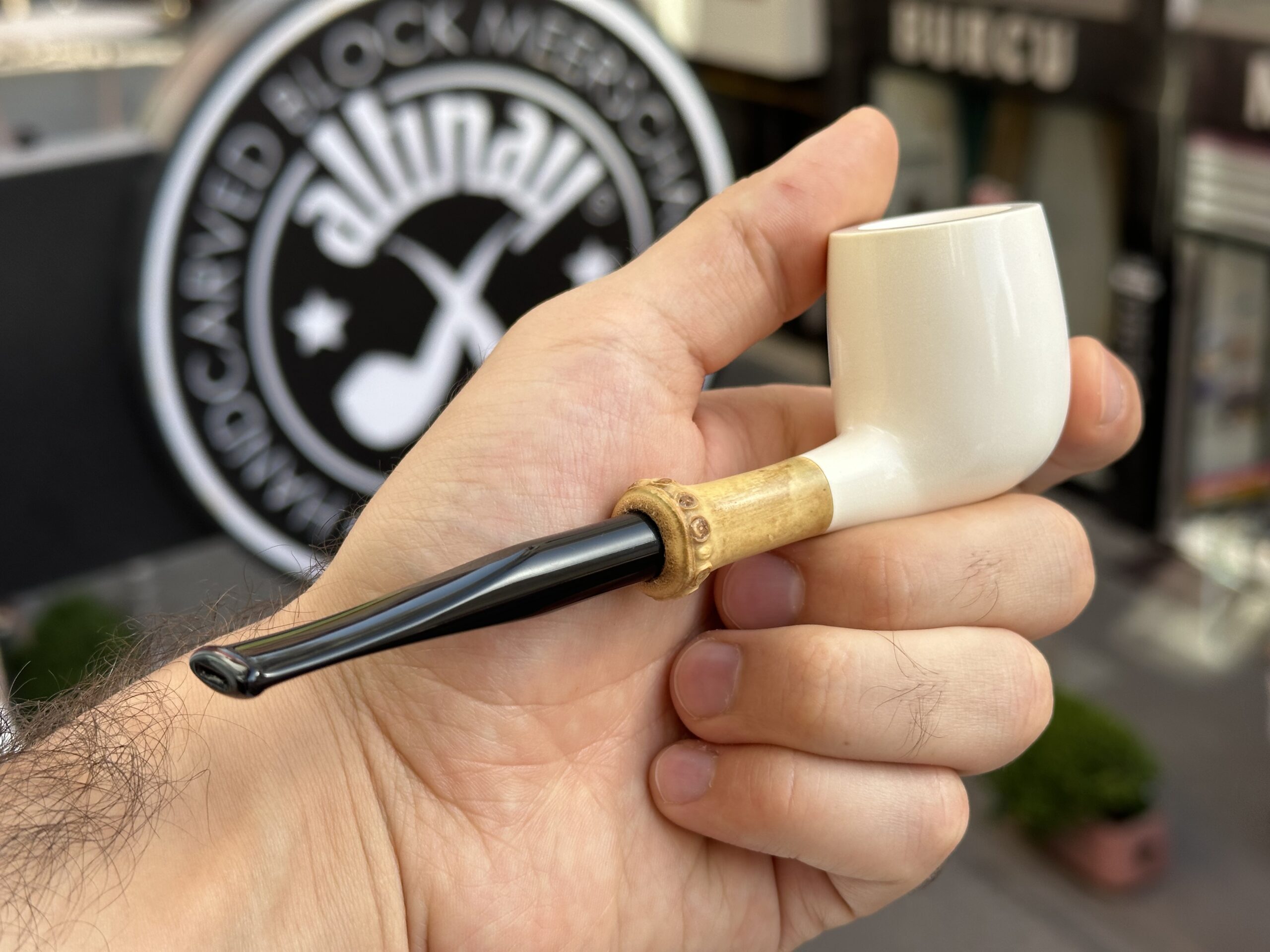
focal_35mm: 48
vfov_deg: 30.3
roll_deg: +3.8
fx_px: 1761
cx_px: 635
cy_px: 476
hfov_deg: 39.7
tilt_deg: -22.4
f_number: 1.78
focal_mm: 6.86
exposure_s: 1/785
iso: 64
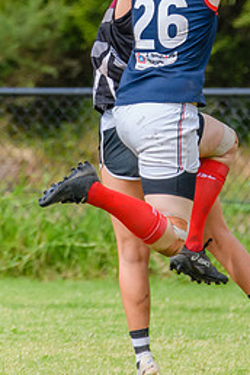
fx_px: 18176
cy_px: -84
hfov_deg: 0.8
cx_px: 347
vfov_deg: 1.2
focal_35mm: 1745
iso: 900
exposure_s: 1/2000
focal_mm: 460
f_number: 6.3
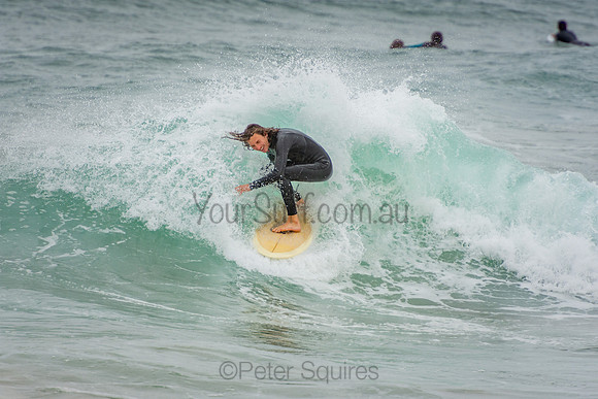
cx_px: 299
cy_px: 200
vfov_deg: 2.4
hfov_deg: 3.5
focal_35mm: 585
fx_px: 9719
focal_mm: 390
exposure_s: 1/1600
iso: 320
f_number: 5.6
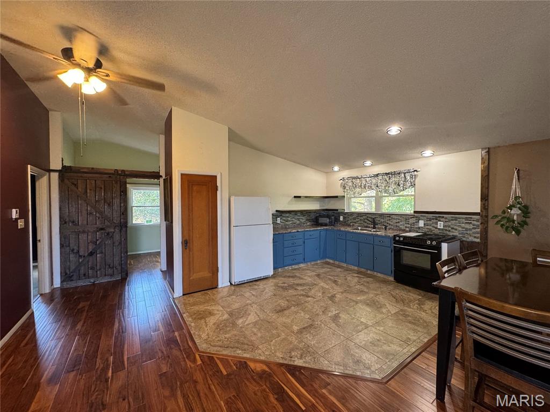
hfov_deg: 102.1
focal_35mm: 14
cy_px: 206
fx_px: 222
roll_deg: +0.6
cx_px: 275
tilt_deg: -1.1
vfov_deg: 85.7
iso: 200
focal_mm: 2.22
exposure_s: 1/60
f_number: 2.2
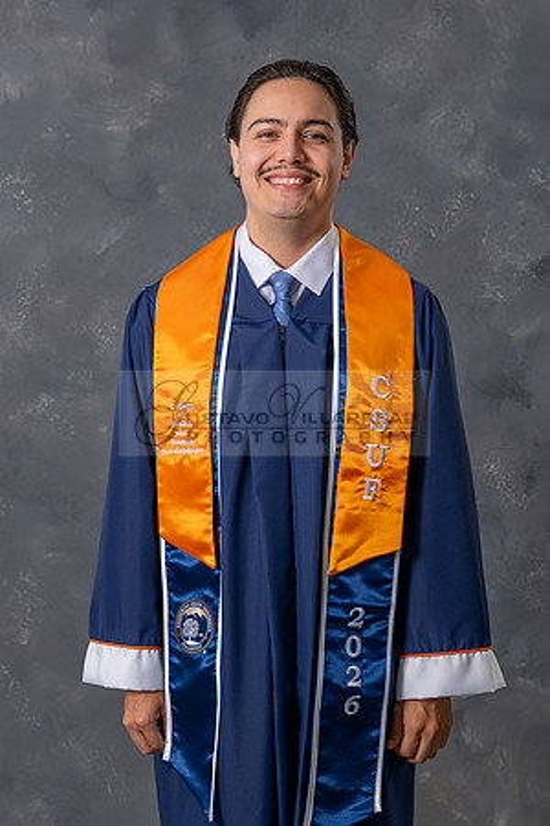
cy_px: 407
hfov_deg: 15.8
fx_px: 1980
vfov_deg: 23.5
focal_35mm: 86
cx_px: 239
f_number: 3.5
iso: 200
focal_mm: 46
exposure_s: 1/200
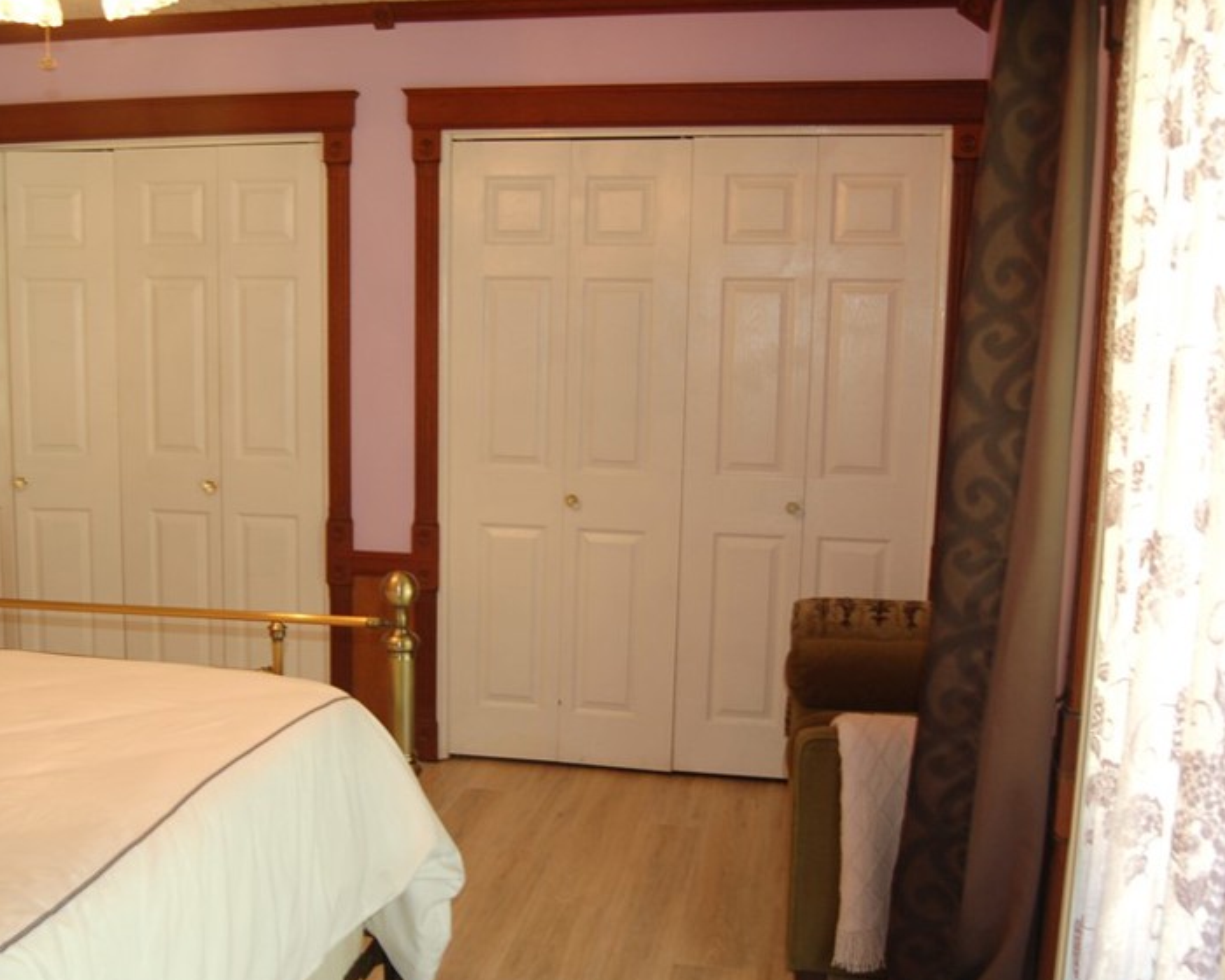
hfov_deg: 48.8
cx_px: 499
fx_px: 1341
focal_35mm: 37
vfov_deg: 40.1
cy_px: 509
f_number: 3.5
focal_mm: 18
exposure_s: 1/15
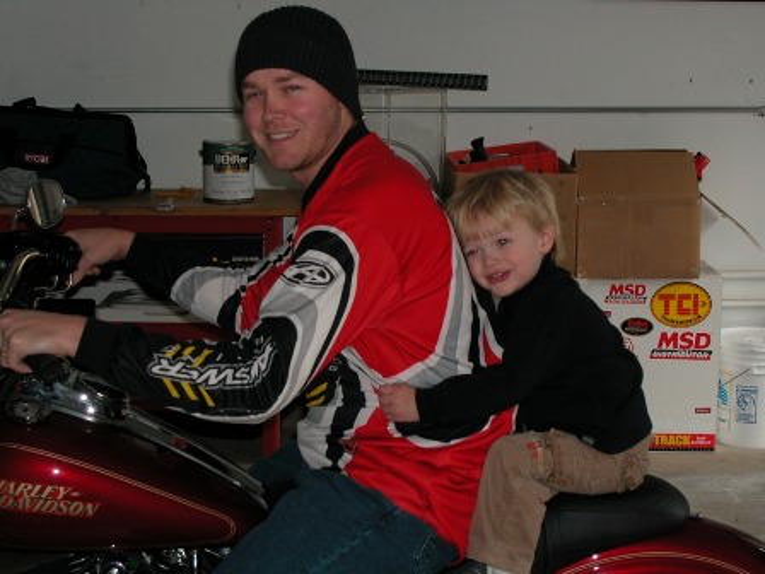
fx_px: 1746
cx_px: 382
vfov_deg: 18.7
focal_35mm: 79
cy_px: 287
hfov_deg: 24.7
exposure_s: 1/121
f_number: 4.6
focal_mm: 20.1
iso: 125
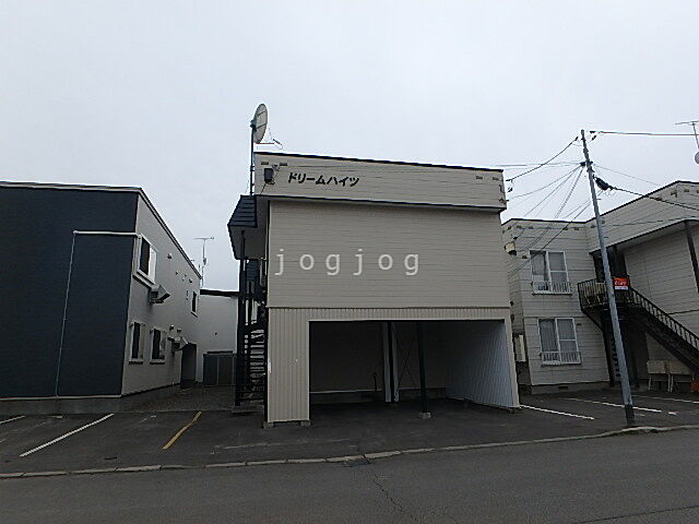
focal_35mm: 21
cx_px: 350
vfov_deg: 63.4
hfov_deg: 79.0
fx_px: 424
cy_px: 262
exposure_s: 1/800
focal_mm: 3.7
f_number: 6
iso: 125
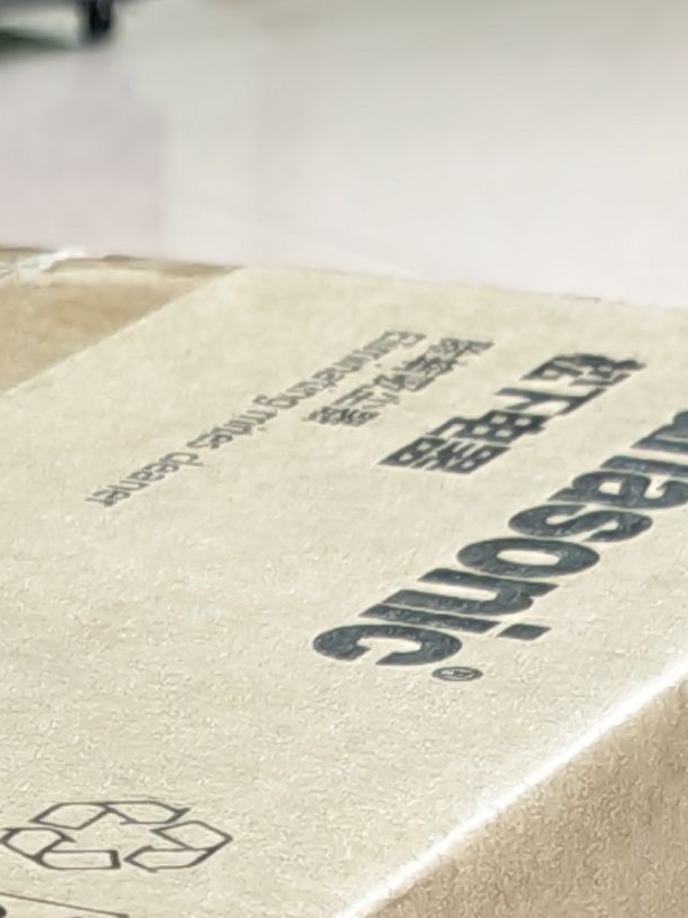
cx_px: -527
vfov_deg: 9.8
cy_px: 2151
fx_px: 4771
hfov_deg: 8.0
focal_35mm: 180
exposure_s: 1/33
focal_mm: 6.55
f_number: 1.6
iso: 320
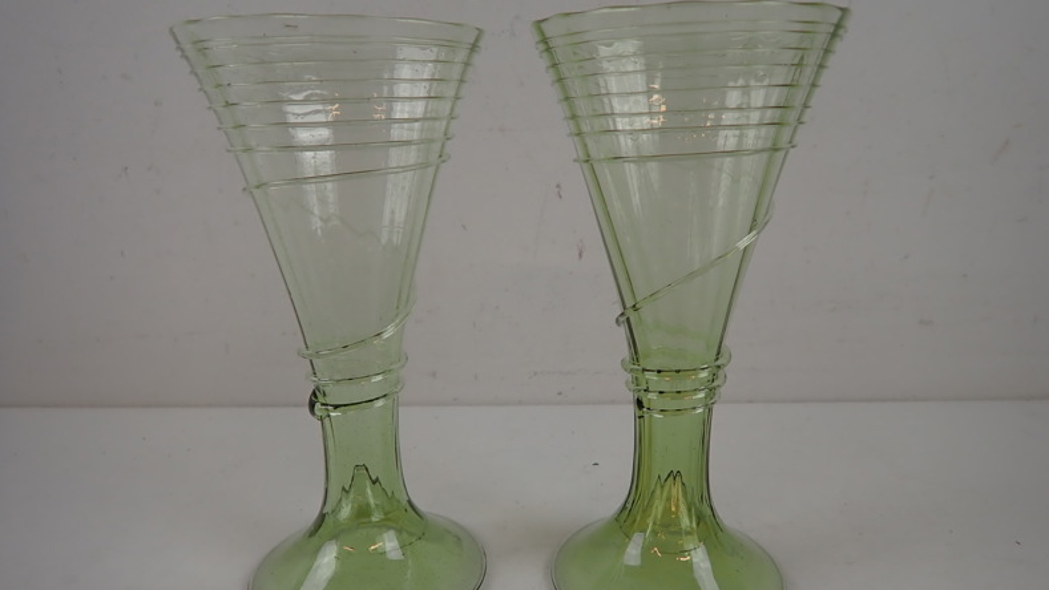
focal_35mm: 21
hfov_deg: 83.8
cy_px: 324
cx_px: 525
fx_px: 584
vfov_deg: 53.5
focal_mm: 3.33
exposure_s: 1/160
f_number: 2
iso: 100
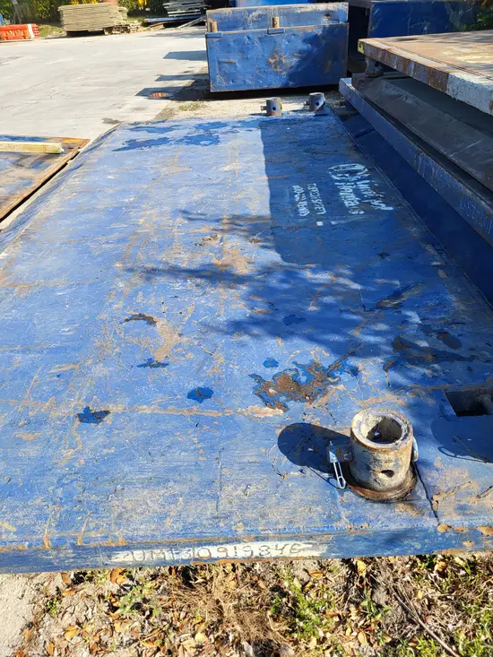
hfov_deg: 53.1
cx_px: 246
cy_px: 328
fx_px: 494
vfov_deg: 67.3
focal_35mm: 26
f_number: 1.8
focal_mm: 5.4
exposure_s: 1/1129
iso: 40
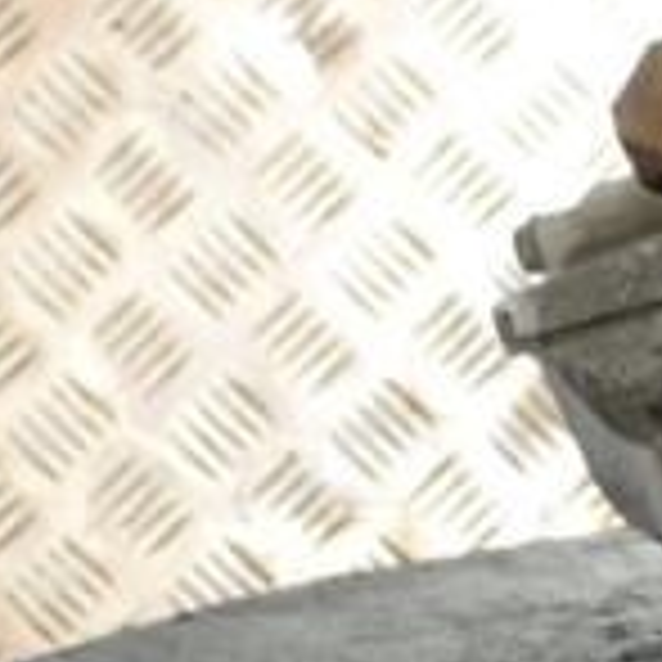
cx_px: 1220
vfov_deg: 8.0
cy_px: 162
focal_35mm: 218
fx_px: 4717
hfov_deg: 7.8
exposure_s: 1/60
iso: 1400
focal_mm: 42
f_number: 5.6
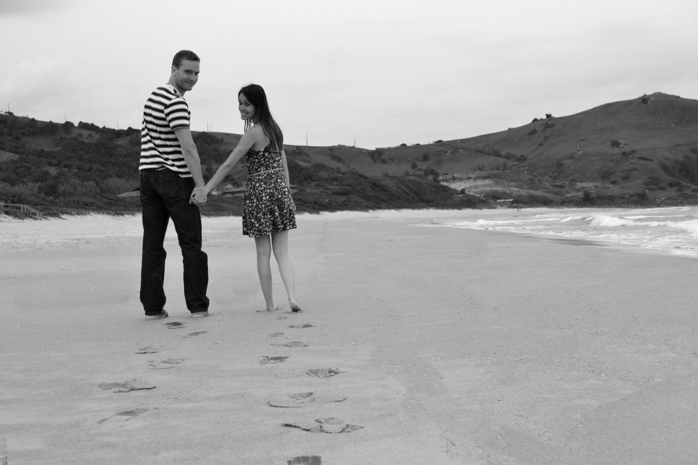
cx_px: 349
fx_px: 1047
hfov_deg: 36.9
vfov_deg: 25.0
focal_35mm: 54
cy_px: 232
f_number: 8
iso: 3200
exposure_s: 1/250
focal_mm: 36
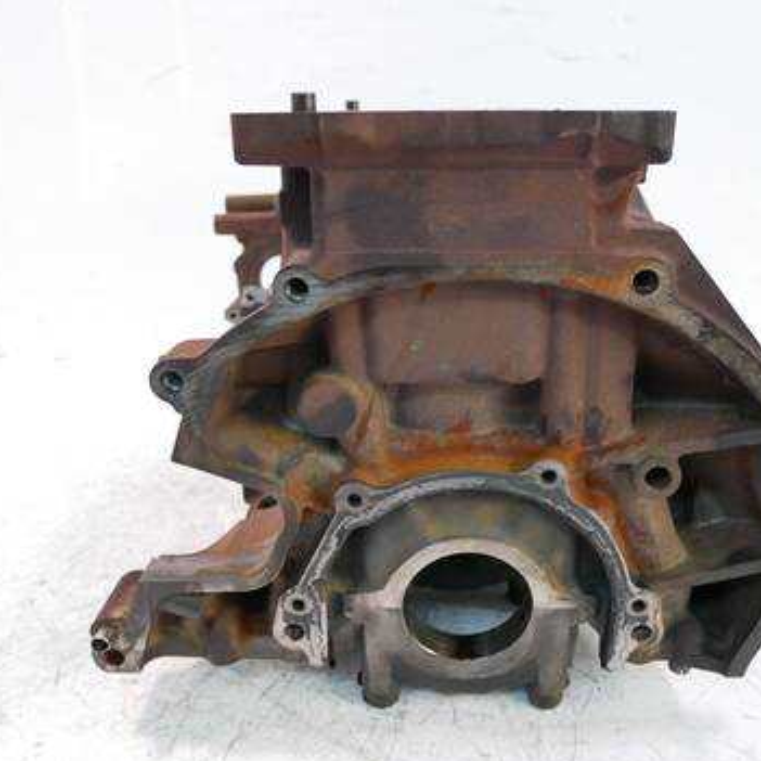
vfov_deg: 55.6
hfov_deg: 55.6
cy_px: 384
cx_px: 401
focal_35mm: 29
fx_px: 721
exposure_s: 1/60
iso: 1250
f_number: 3.5
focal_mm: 12
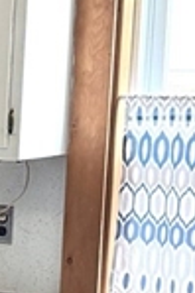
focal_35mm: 172
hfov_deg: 7.4
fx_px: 1401
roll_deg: -0.1
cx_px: -307
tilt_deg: -12.5
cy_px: 391
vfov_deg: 11.6
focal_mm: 6.76
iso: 200
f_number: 1.78
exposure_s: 1/157
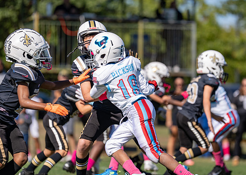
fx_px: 1927
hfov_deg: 7.3
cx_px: 147
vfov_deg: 5.2
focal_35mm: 276
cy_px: 87
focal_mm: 200
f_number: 2.8
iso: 100
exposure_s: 1/2500
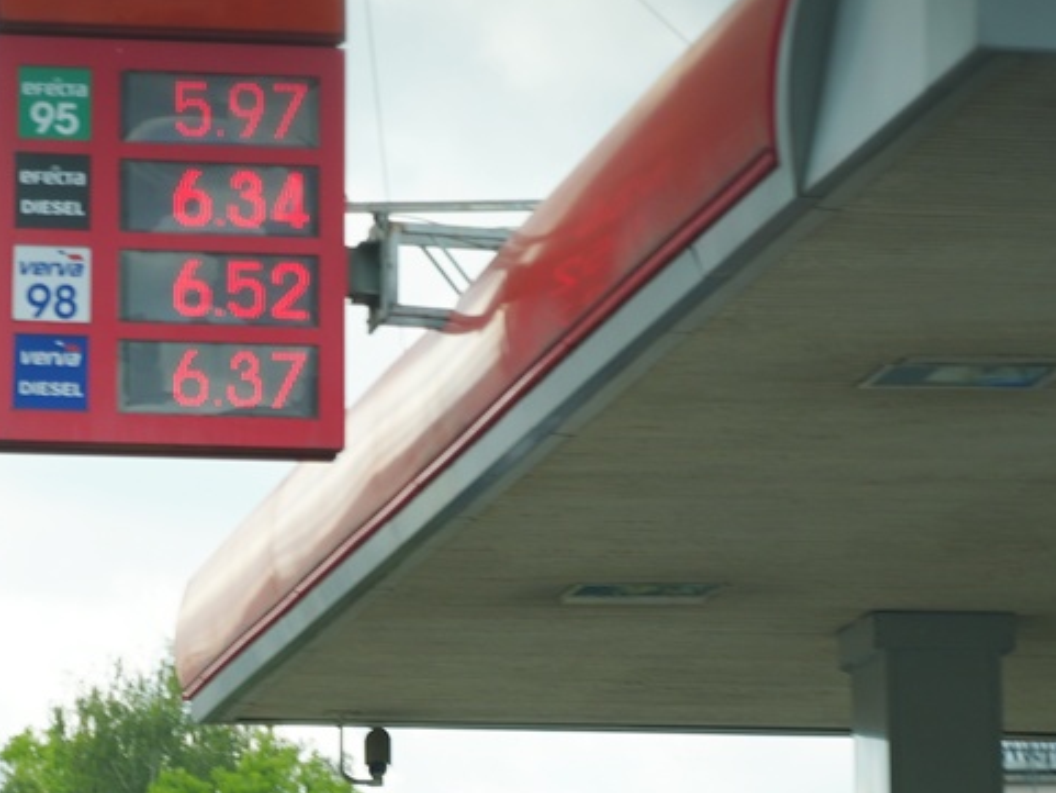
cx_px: 683
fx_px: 4577
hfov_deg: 13.1
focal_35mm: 150
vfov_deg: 9.9
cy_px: 298
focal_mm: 75
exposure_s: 1/160
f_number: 4
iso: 100
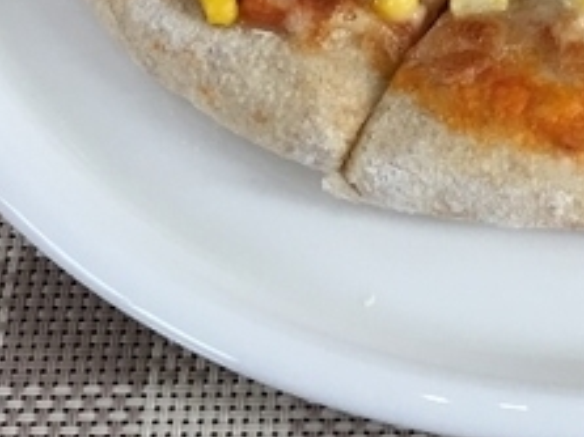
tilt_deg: -55.5
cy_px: -191
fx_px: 1754
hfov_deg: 18.2
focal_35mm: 104
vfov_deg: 13.5
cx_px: 649
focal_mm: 4.15
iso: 25
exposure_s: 1/30
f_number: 2.2
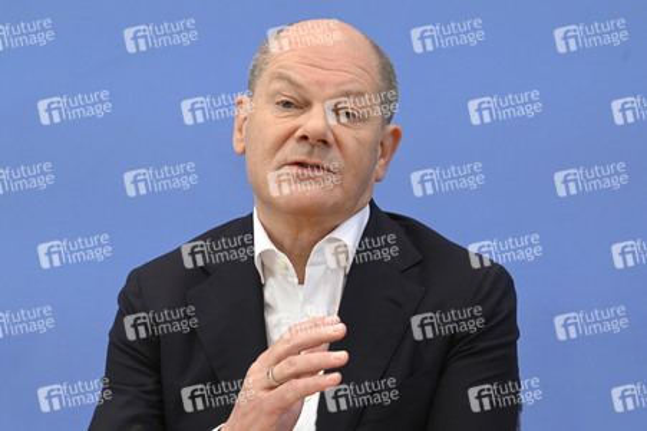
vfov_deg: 12.2
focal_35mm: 112
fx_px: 2011
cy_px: 216
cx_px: 324
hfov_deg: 18.3
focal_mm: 112
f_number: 6.3
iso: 3200
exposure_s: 1/500
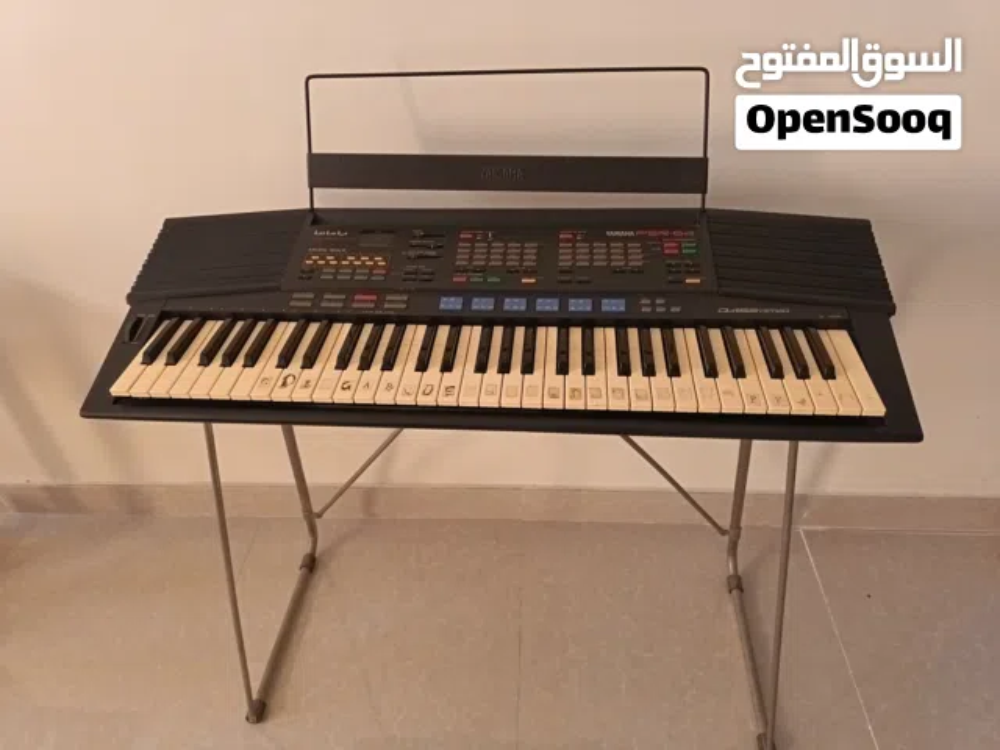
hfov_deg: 71.6
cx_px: 500
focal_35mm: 24
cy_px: 375
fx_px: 693
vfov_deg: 56.8
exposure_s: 1/24
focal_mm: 5.25
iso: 3074
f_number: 1.75
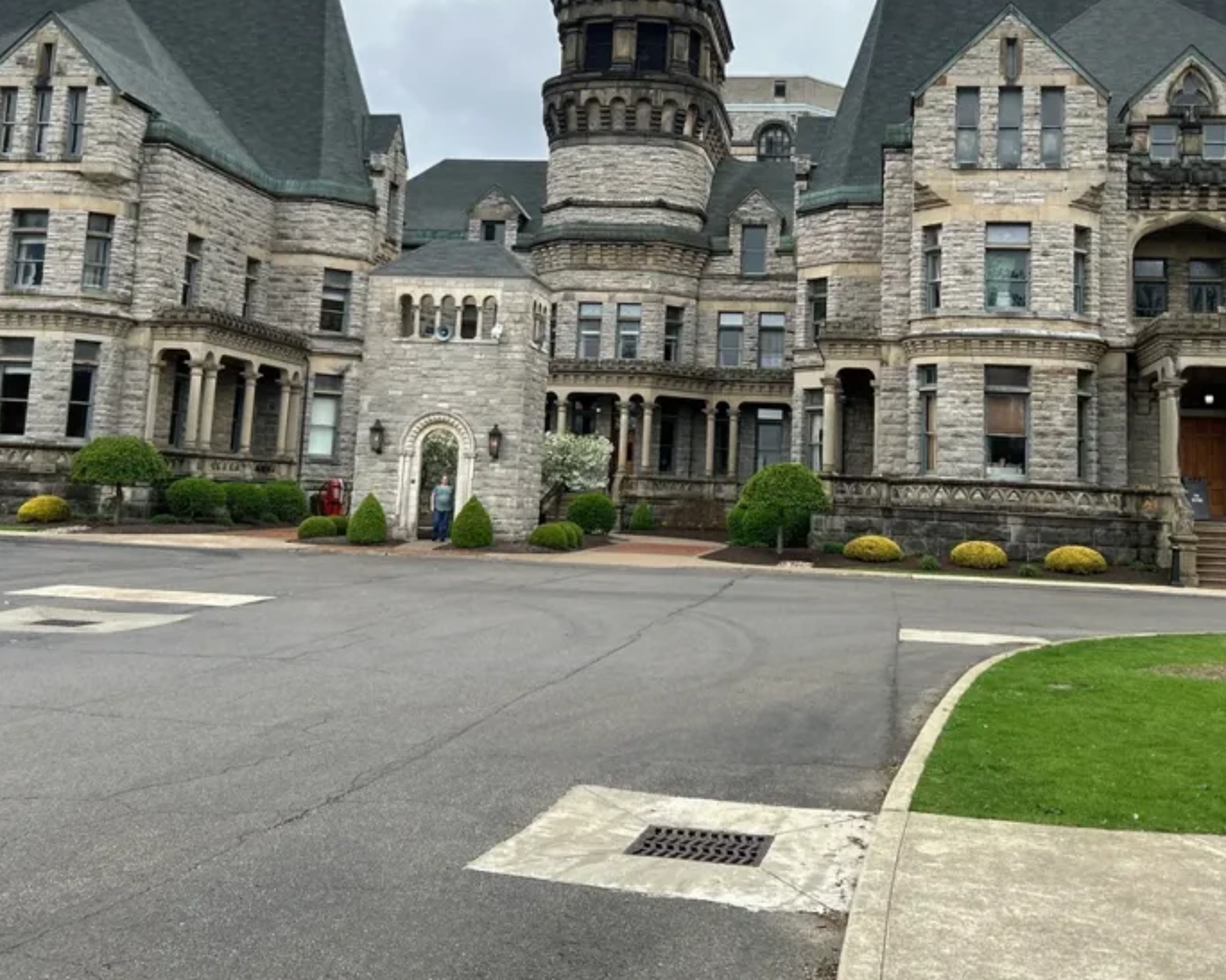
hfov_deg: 47.8
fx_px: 1379
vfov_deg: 38.6
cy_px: 312
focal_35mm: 38
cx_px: 690
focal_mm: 5.7
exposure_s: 1/1377
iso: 50
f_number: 1.5
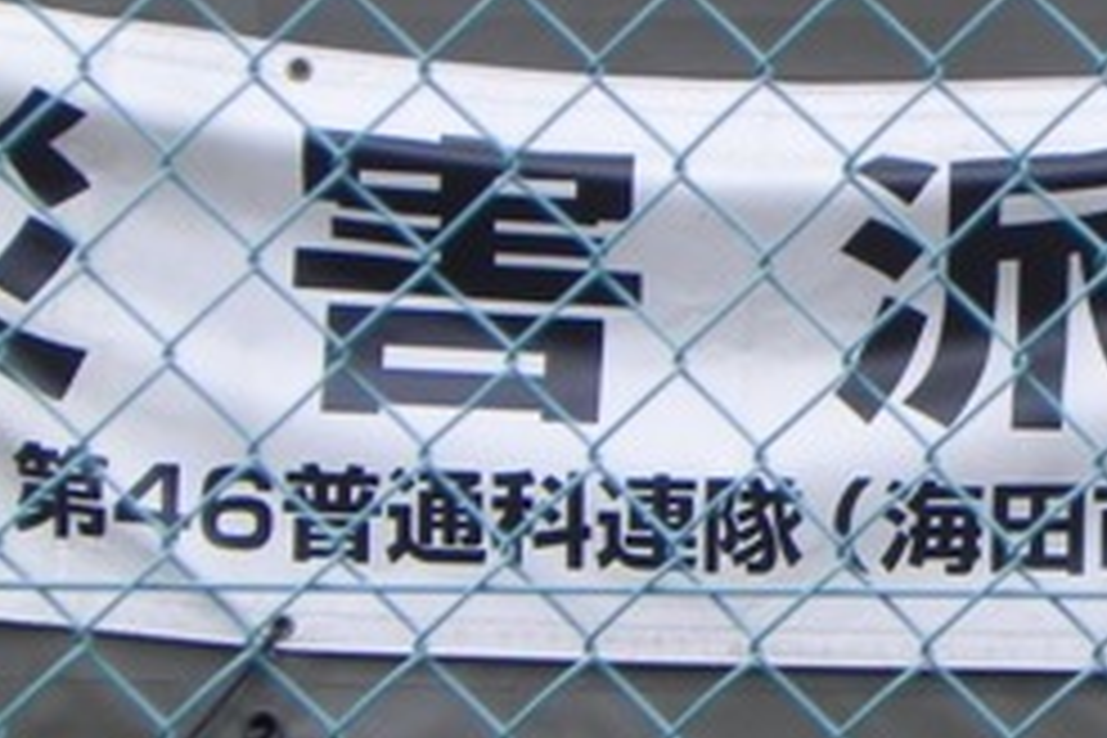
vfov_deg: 1.0
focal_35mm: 1324
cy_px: 511
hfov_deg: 1.6
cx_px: 990
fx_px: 40710
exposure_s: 1/436
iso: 160
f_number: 7.1
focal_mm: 97.8
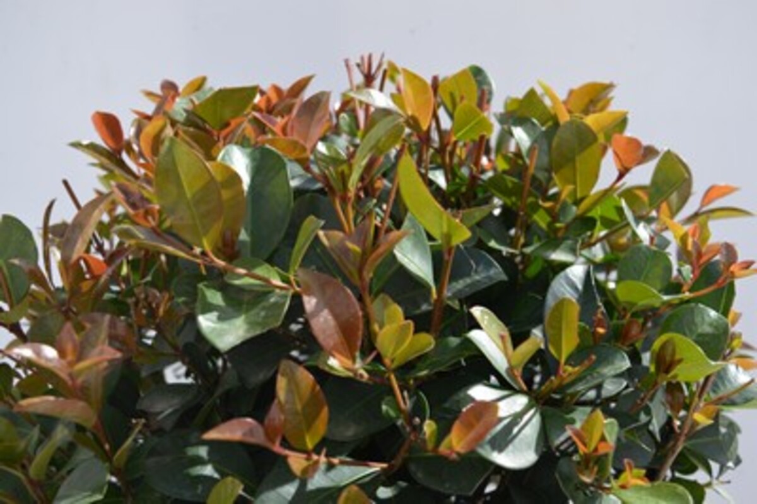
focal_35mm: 42
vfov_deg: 31.8
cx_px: 378
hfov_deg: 46.4
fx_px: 882
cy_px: 252
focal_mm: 28
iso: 100
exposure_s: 1/160
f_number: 6.3
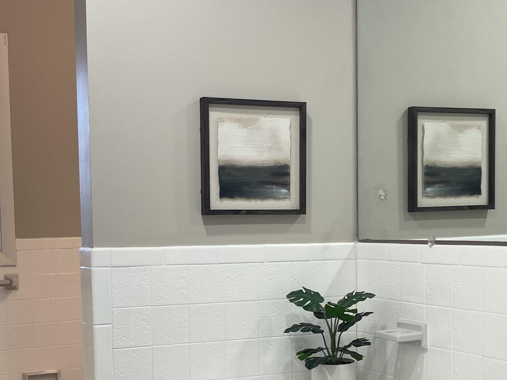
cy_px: 277
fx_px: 806
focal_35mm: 55
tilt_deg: -5.6
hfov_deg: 34.9
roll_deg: +1.1
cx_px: 220
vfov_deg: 26.3
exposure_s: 1/120
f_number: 1.6
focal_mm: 5.1
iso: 64
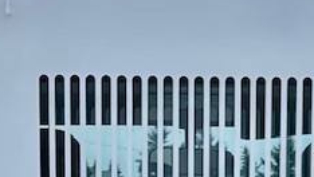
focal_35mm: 149
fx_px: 1241
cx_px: 176
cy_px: 585
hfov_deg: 14.4
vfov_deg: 7.0
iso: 32
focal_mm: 5.1
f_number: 1.6
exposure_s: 1/3922
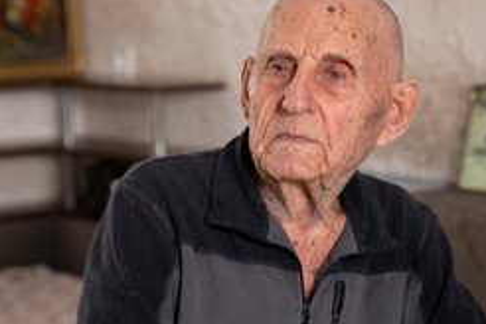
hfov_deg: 19.6
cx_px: 203
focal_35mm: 104
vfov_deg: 13.2
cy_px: 181
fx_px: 1404
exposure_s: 1/50
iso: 160
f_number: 2.8
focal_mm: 64
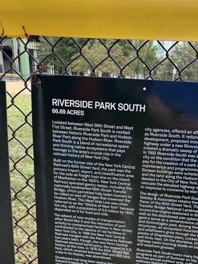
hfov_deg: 35.5
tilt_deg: -21.8
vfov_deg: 45.0
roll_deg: -3.1
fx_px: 305
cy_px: 202
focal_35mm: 40
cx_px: 135
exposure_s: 1/350
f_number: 1.78
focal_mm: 6.76
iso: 100
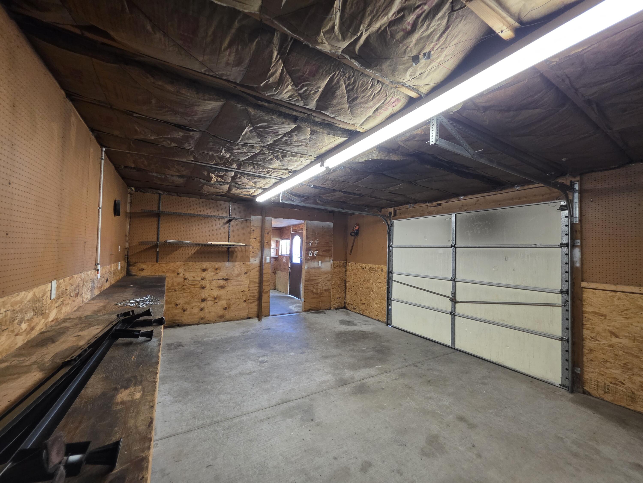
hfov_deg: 106.2
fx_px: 241
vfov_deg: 89.9
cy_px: 242
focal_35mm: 13
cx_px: 322
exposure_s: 1/60
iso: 500
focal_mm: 2.2
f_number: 1.9
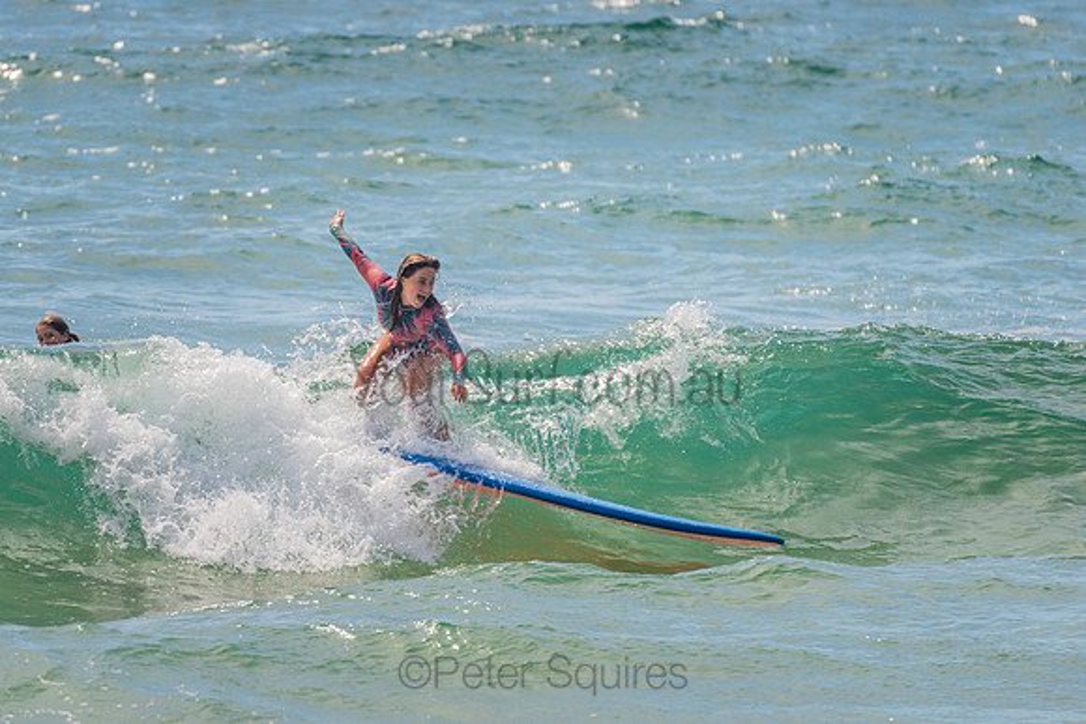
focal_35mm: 613
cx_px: 420
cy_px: 398
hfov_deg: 3.4
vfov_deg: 2.2
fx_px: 18506
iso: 220
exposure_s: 1/640
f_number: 5.6
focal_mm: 500
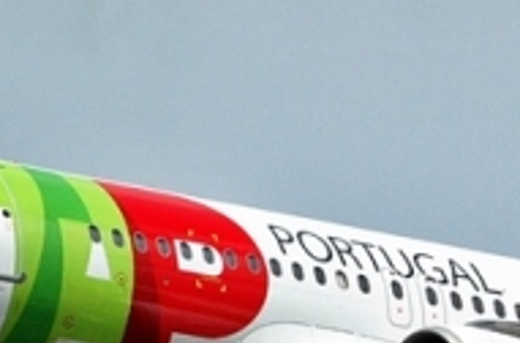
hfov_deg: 2.4
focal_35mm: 850
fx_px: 12239
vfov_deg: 1.6
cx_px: 577
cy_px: 377
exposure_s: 1/1250
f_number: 9
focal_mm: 135
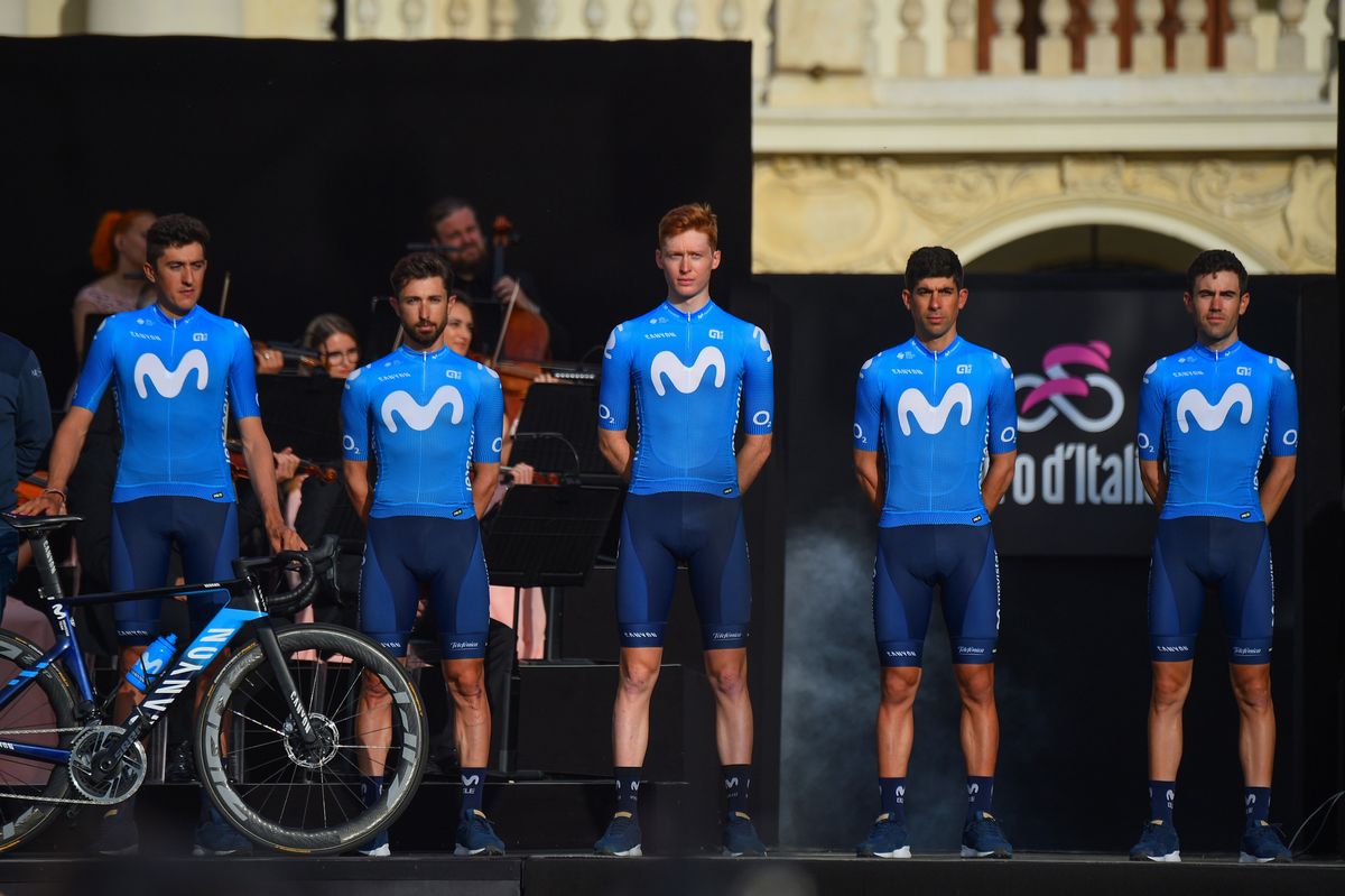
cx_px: 672
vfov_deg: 3.8
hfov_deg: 5.7
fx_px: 13444
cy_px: 448
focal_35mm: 360
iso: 500
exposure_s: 1/2500
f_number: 5.6
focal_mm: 360
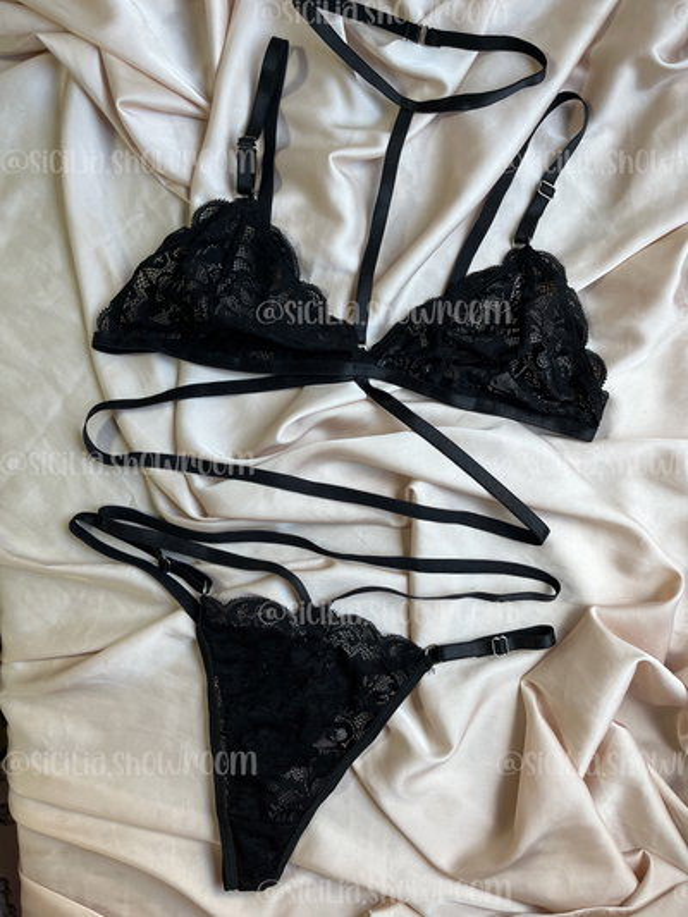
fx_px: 689
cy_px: 458
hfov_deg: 53.1
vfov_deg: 67.3
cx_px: 344
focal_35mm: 26
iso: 100
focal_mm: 5.1
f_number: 1.6
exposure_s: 1/122
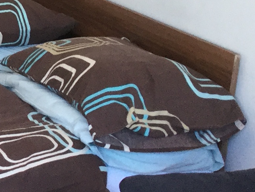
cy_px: 55
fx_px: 1142
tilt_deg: -12.8
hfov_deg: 12.3
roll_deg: -5.2
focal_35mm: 155
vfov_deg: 9.6
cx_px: -99
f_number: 2.4
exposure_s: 1/33
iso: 40
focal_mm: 3.3
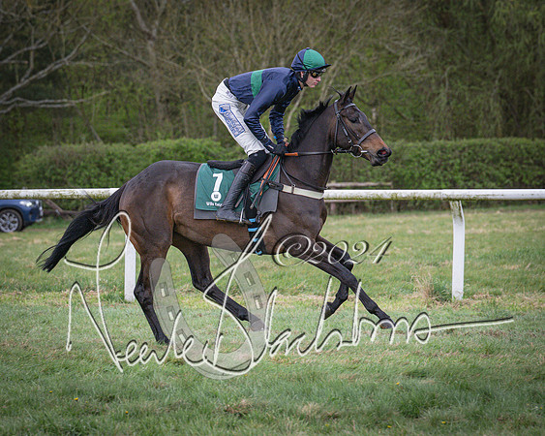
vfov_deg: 7.2
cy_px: 236
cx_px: 185
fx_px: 3474
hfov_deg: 9.0
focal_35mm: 215
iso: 1600
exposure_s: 1/1000
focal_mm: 115
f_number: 4
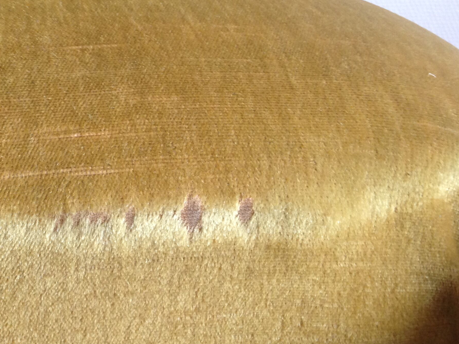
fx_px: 796
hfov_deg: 31.4
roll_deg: -2.3
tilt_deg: -26.7
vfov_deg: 24.3
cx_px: 91
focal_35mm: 60
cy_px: 219
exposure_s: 1/20
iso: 100
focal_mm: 4.12
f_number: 2.4
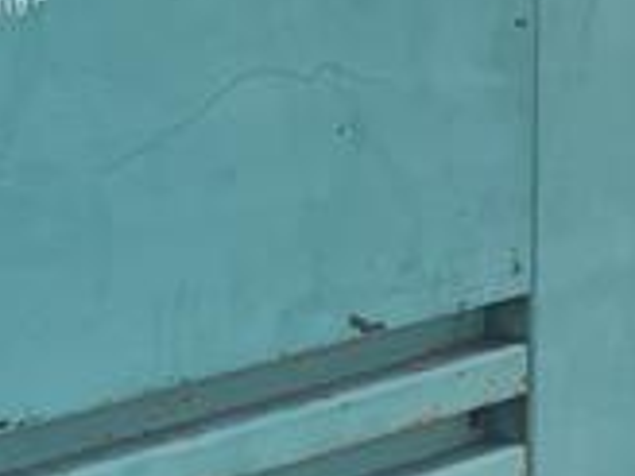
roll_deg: -0.5
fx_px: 3724
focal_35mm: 203
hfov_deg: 9.6
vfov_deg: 7.3
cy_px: 186
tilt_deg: -9.9
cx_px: -136
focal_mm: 5.7
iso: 50
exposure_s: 1/2404
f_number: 1.5
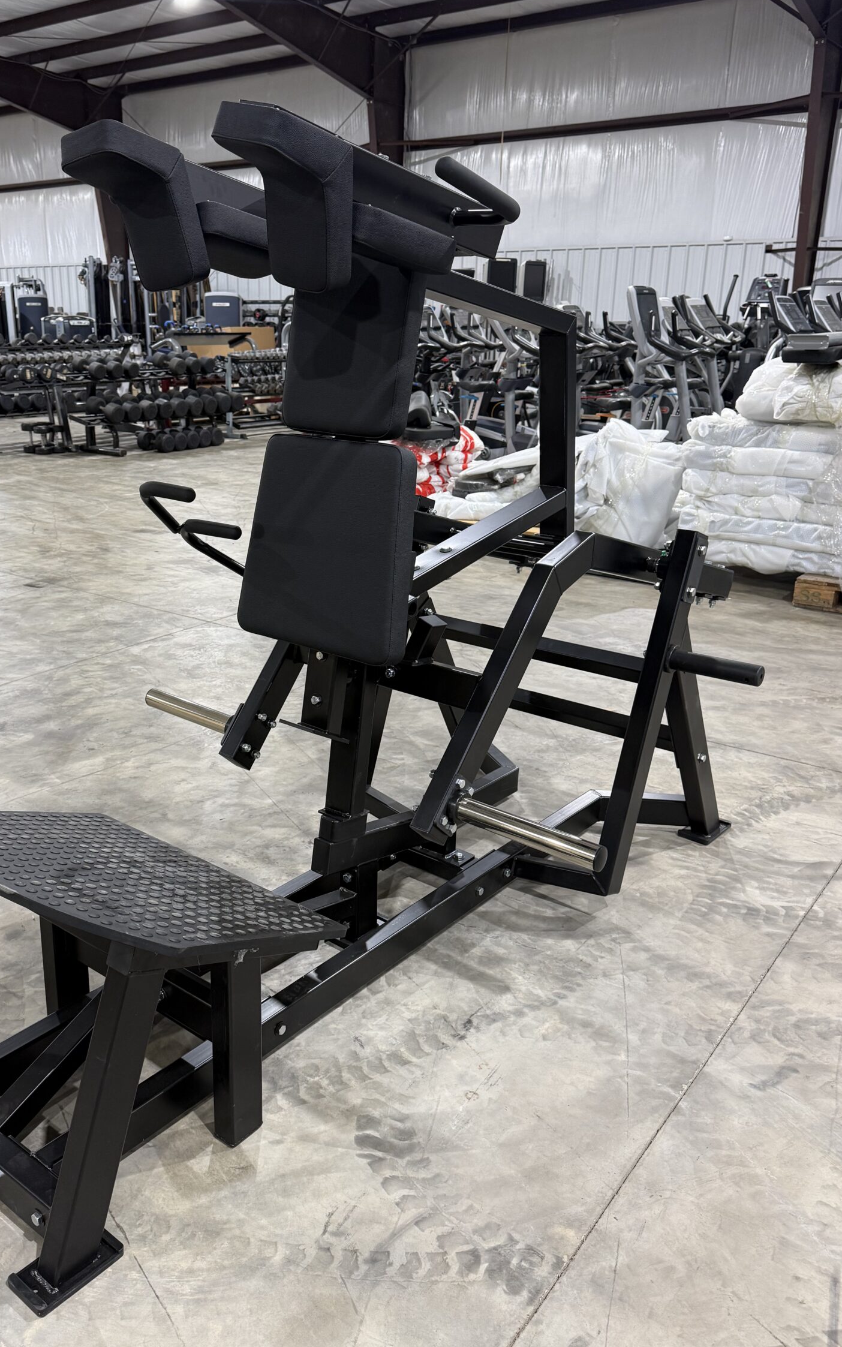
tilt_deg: -19.1
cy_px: 695
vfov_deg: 64.6
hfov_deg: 42.9
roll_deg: -0.4
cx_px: 321
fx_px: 1065
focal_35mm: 29
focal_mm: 6.76
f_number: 1.78
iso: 125
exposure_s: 1/60
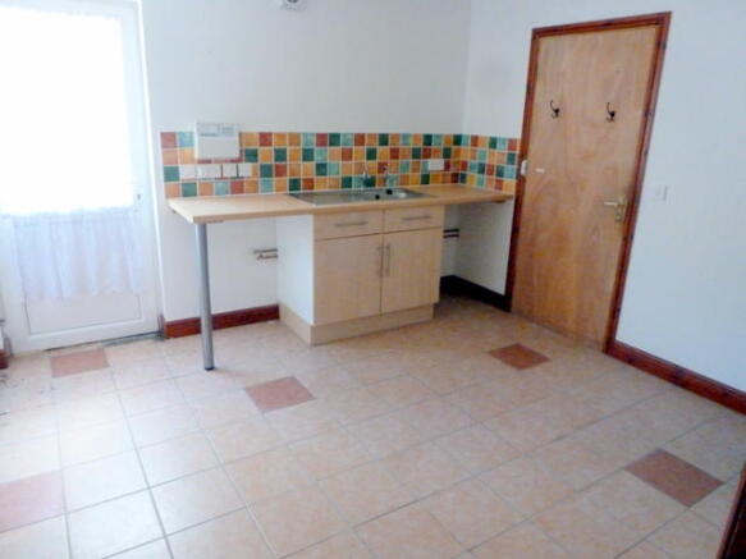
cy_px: 280
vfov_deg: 56.8
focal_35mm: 24
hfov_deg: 71.6
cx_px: 373
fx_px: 517
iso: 800
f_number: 3.3
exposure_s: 1/30
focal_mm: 4.3
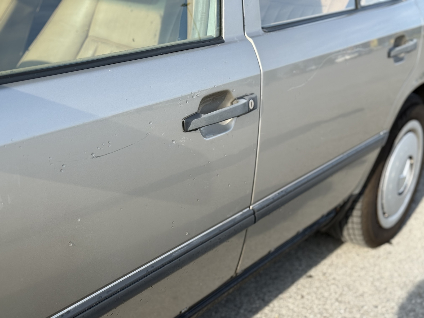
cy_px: 159
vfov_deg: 30.3
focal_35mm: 48
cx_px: 212
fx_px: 588
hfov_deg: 39.7
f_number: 1.78
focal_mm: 6.76
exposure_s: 1/1931
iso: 80
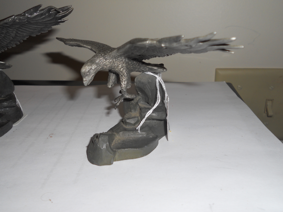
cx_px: 142
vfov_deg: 44.2
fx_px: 262
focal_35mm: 32
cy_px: 106
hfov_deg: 56.8
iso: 80
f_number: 8.8
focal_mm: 5.8
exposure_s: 1/25
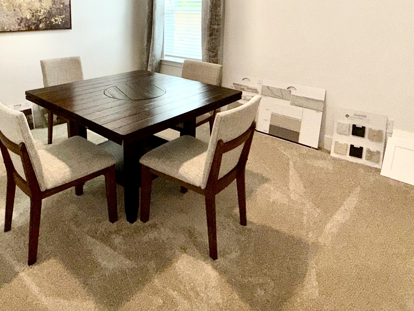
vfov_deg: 47.9
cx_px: 172
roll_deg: -0.5
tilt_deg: -8.2
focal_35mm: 27
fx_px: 323
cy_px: 54
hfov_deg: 64.9
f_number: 2.2
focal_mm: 2.22
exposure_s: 1/122
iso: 25
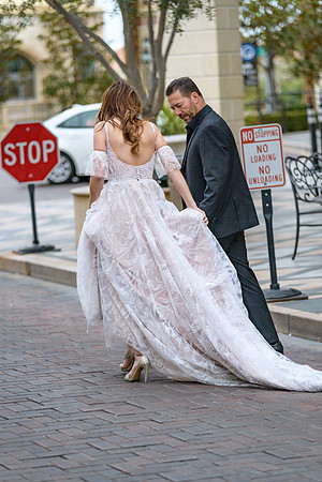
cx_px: 161
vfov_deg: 15.2
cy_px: 241
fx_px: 1811
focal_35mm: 135
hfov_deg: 10.2
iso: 250
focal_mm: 135
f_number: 2.8
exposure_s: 1/3200
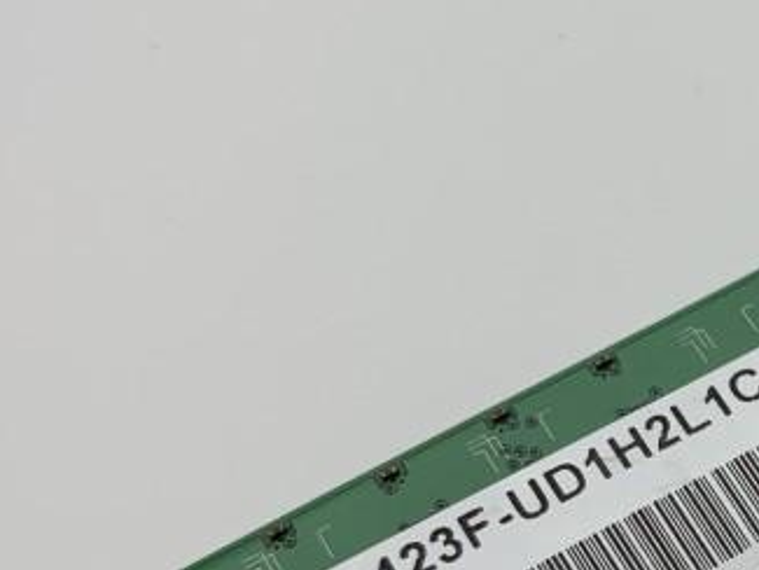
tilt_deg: -59.9
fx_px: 1799
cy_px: 460
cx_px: 951
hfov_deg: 21.8
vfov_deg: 17.8
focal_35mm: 82
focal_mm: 4.25
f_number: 1.8
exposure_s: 1/270
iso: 25
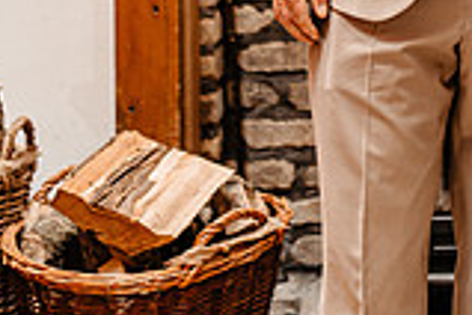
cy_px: -236
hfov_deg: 15.5
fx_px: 1678
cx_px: 555
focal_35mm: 128
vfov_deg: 10.2
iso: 250
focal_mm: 35
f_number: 1.4
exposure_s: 1/200
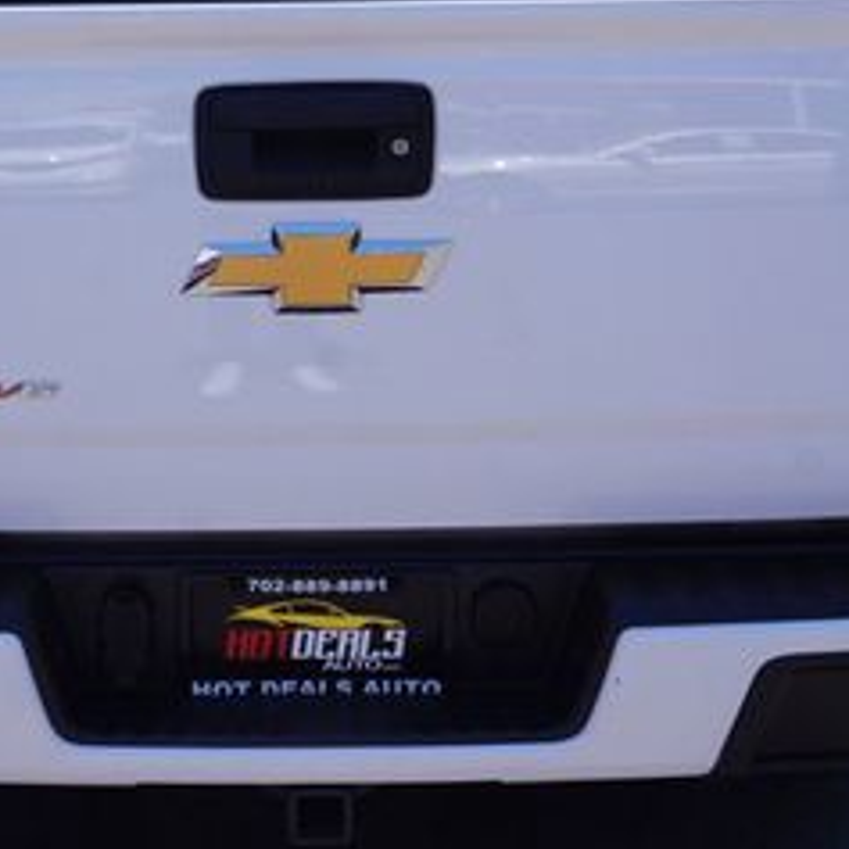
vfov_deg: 23.8
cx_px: 251
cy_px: 294
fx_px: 2002
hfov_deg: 23.8
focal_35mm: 72
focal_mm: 21
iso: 100
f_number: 11
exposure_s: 1/80
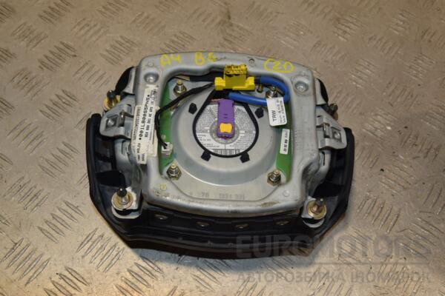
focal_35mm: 42
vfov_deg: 31.9
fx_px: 519
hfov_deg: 46.4
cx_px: 222
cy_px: 148
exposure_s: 1/200
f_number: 8
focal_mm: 28
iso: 800
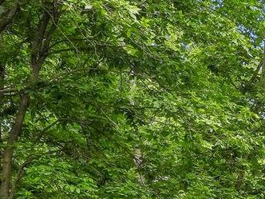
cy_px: 333
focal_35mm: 100
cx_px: 544
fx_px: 766
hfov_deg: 15.4
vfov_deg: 13.6
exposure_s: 1/250
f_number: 11
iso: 800
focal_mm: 24
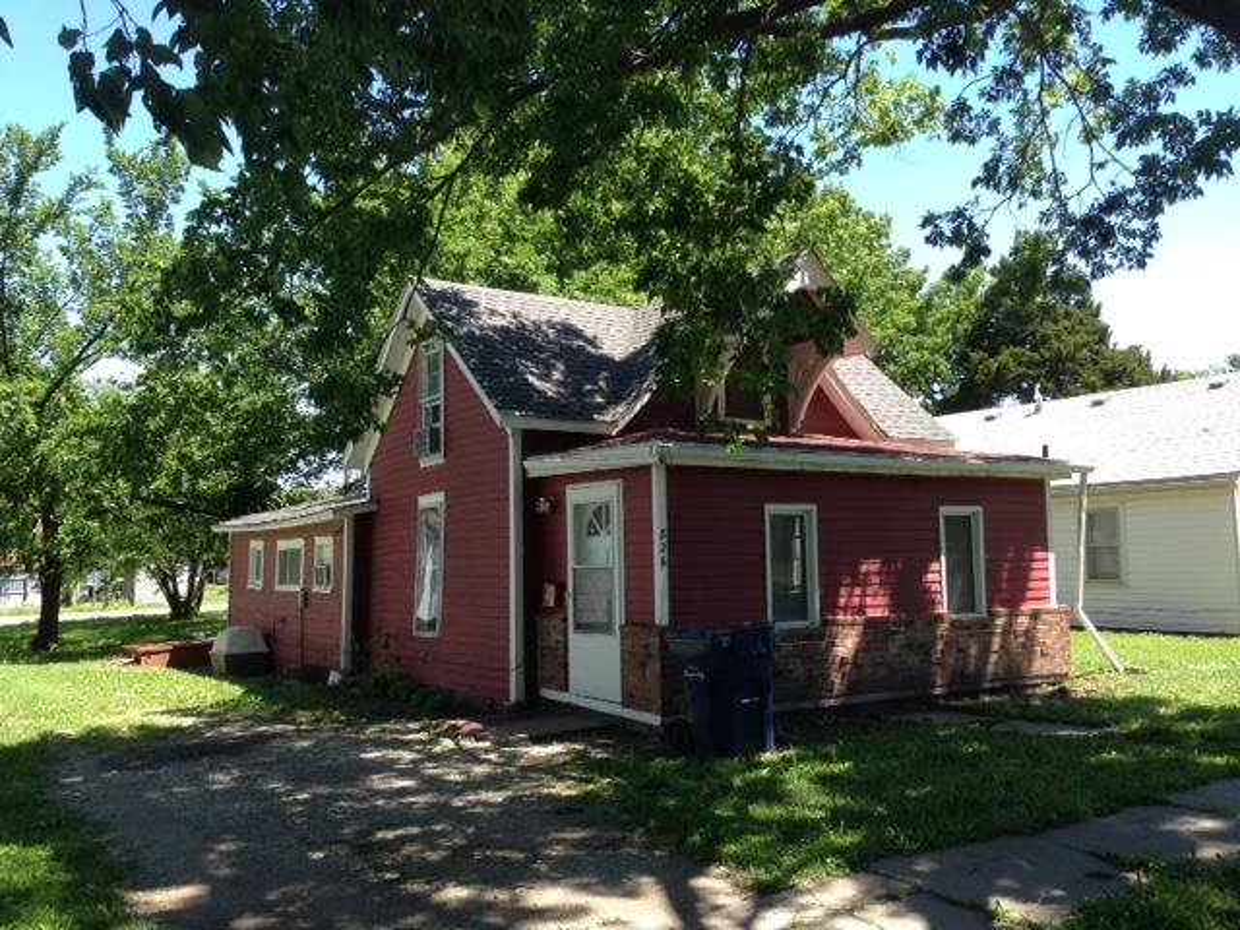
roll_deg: +0.7
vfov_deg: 42.9
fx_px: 1182
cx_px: 620
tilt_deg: +3.7
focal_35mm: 33
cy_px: 465
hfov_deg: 55.4
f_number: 2.4
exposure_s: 1/430
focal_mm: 4.12
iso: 50
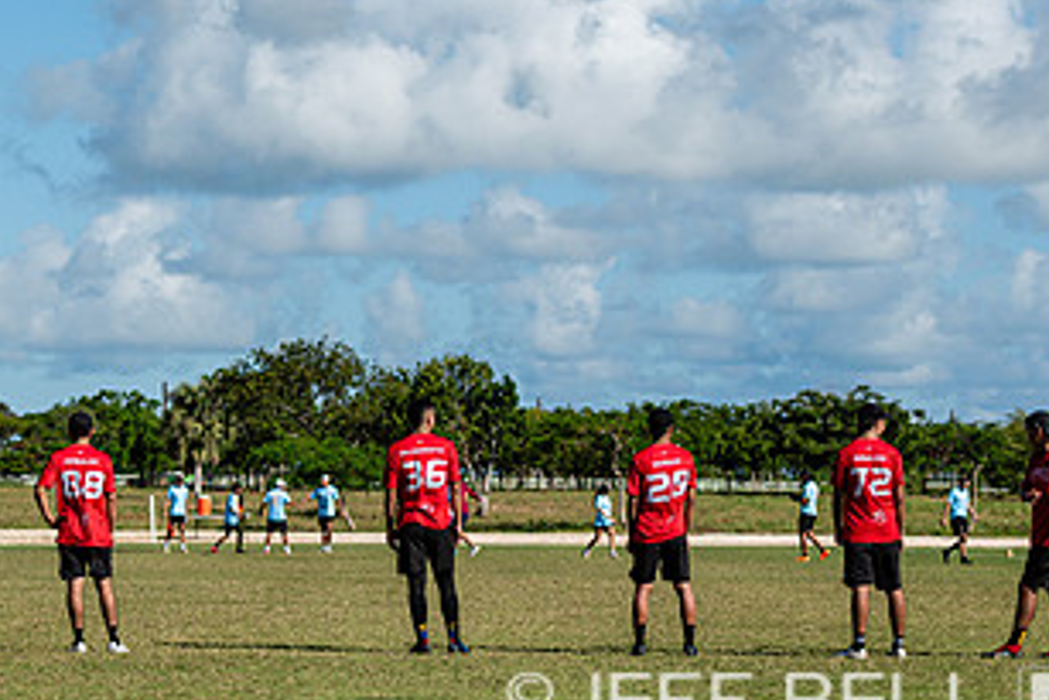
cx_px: 214
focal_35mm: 141
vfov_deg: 9.7
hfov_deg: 14.5
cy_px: 135
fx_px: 4110
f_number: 3.2
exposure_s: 1/3200
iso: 90
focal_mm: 70
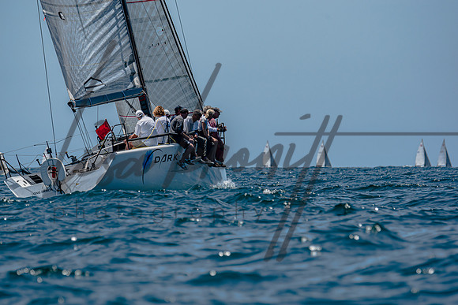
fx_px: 5726
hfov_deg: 4.6
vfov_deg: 3.1
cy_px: 152
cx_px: 229
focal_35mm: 450
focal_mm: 300
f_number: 5.6
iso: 200
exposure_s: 1/1600
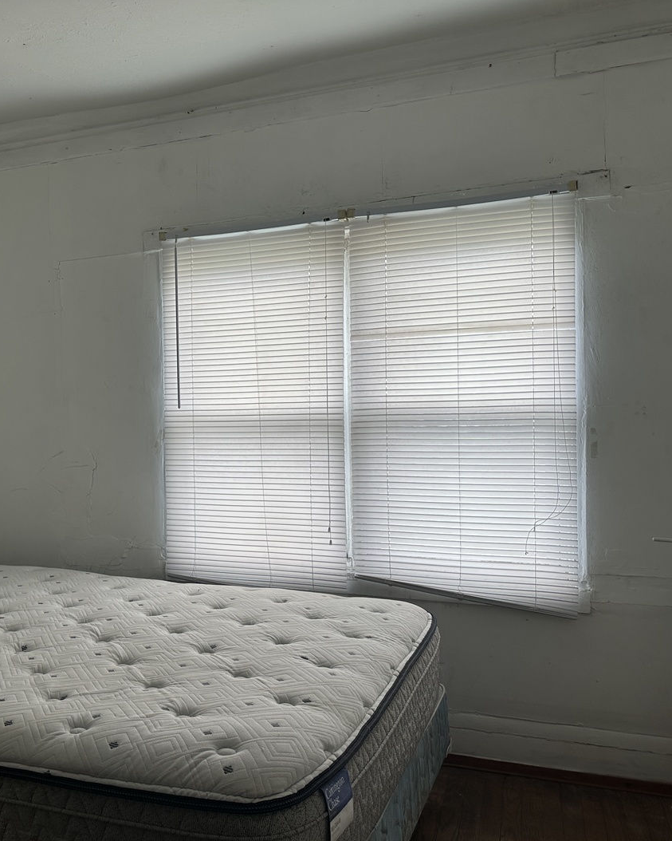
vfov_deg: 55.7
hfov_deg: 44.3
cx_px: 169
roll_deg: +1.7
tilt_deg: -3.0
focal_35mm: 32
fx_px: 796
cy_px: 429
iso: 80
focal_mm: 6.86
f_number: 1.78
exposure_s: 1/414
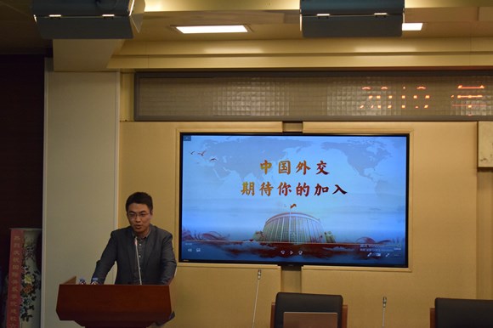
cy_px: 164
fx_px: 924
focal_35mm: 68
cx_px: 246
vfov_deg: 20.1
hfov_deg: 29.9
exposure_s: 1/800
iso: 3200
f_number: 5.6
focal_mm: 45
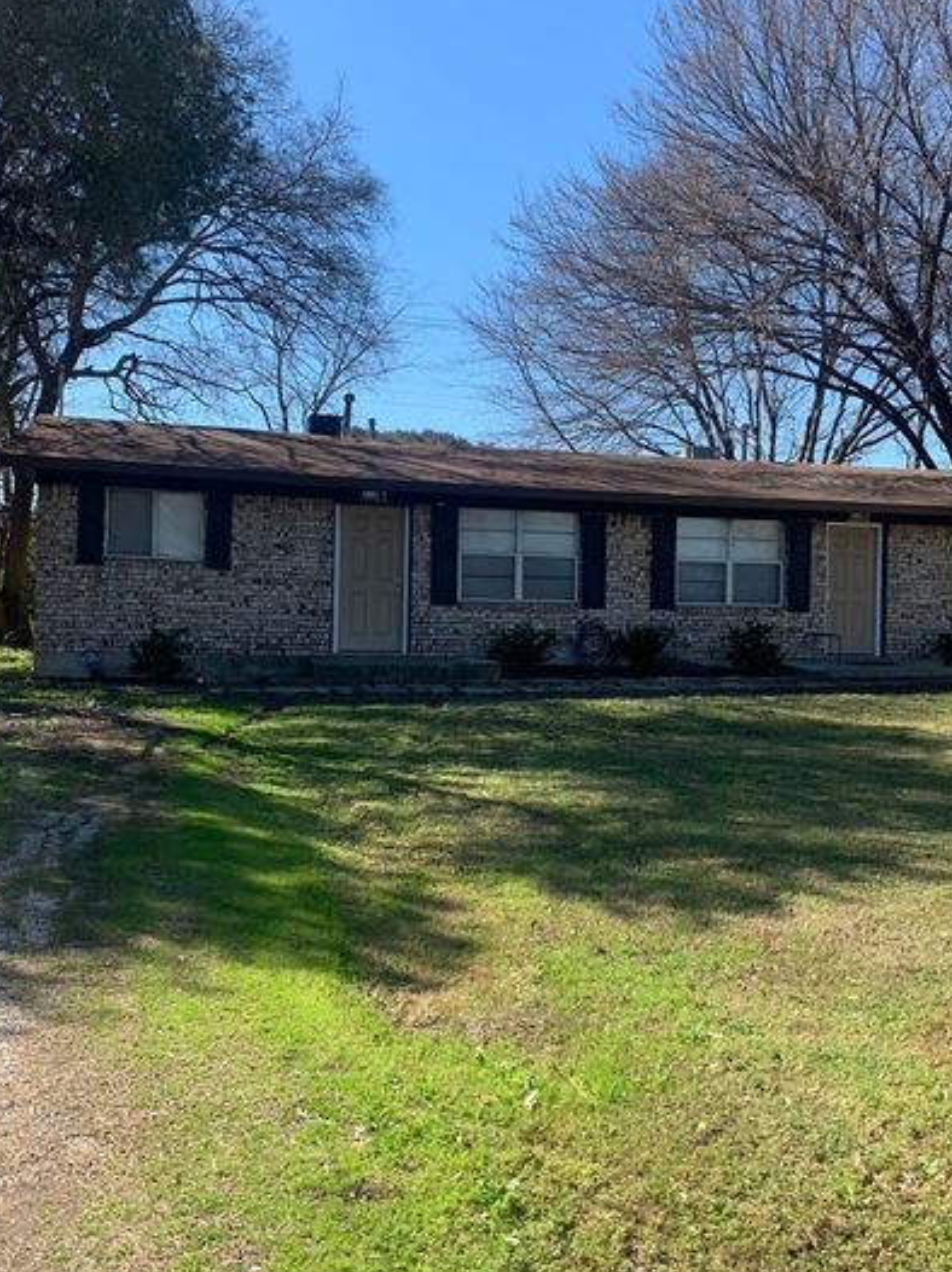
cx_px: 570
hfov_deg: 42.7
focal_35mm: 33
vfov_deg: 55.3
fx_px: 1211
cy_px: 601
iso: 25
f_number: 1.8
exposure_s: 1/1176
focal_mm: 4.25
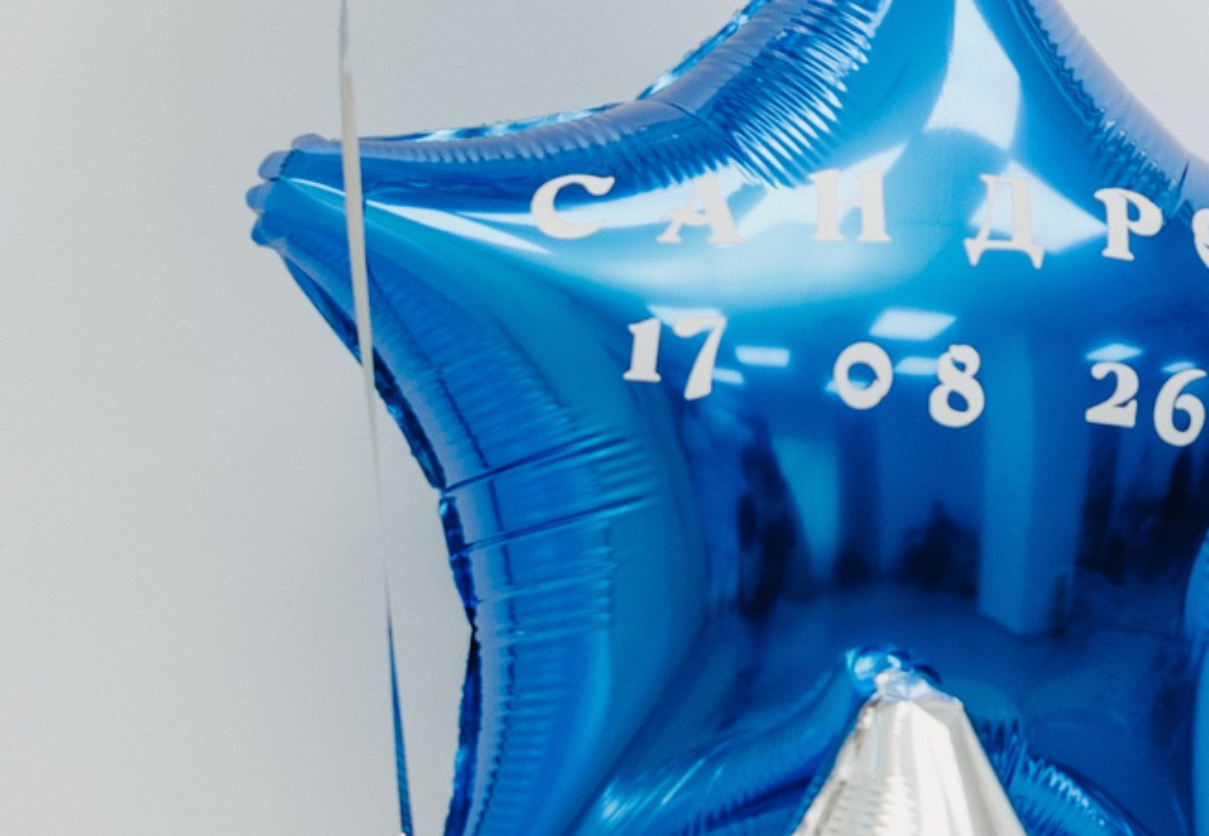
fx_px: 4450
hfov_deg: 15.0
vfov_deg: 10.7
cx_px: 1441
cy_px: 87
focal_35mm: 131
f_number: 4
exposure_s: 1/160
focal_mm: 30
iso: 320
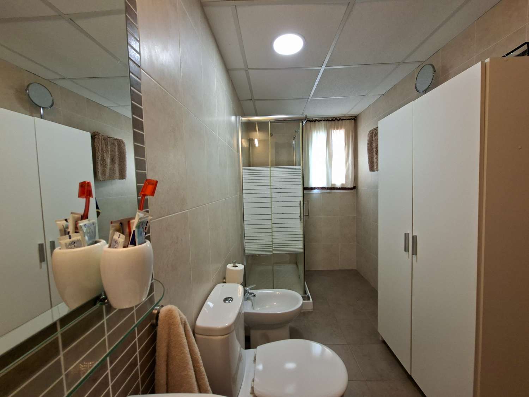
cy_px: 198
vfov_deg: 89.9
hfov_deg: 106.2
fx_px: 199
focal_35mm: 13
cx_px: 264
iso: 64
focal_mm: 1.74
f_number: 2.2
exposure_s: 1/40
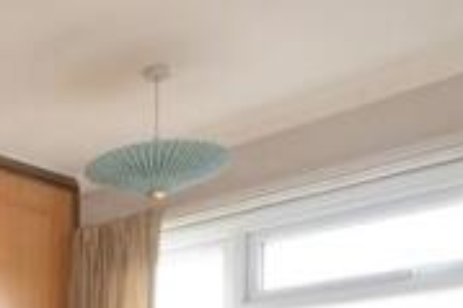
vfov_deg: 21.3
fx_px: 707
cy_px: 441
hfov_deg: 29.5
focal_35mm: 55
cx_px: -132
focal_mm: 10
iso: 200
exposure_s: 1/3
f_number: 11
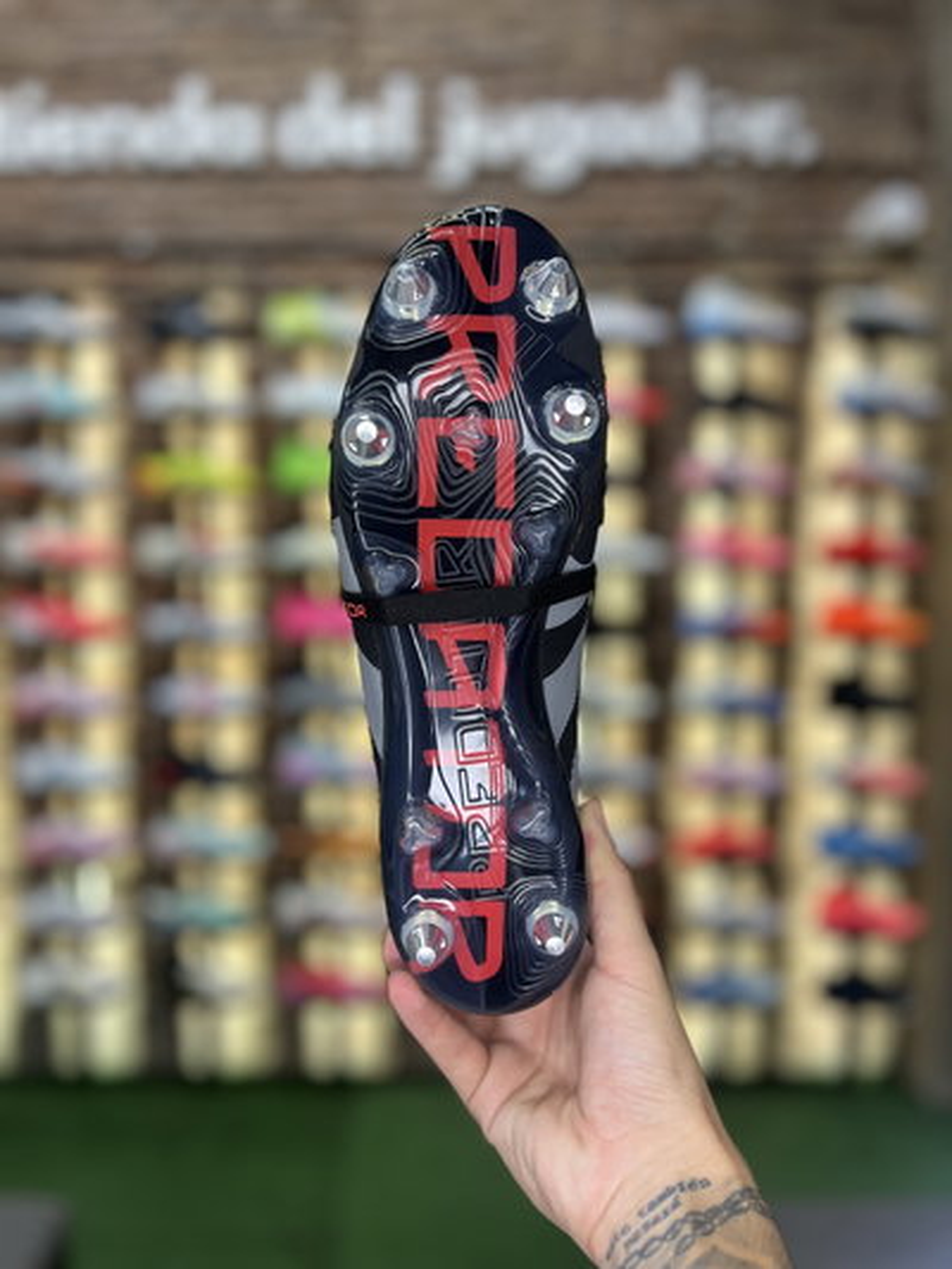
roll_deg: -0.3
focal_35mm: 26
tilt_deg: -4.1
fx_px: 953
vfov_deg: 67.3
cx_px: 476
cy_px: 634
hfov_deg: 53.1
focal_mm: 5.7
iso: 100
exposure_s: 1/100
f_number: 1.5
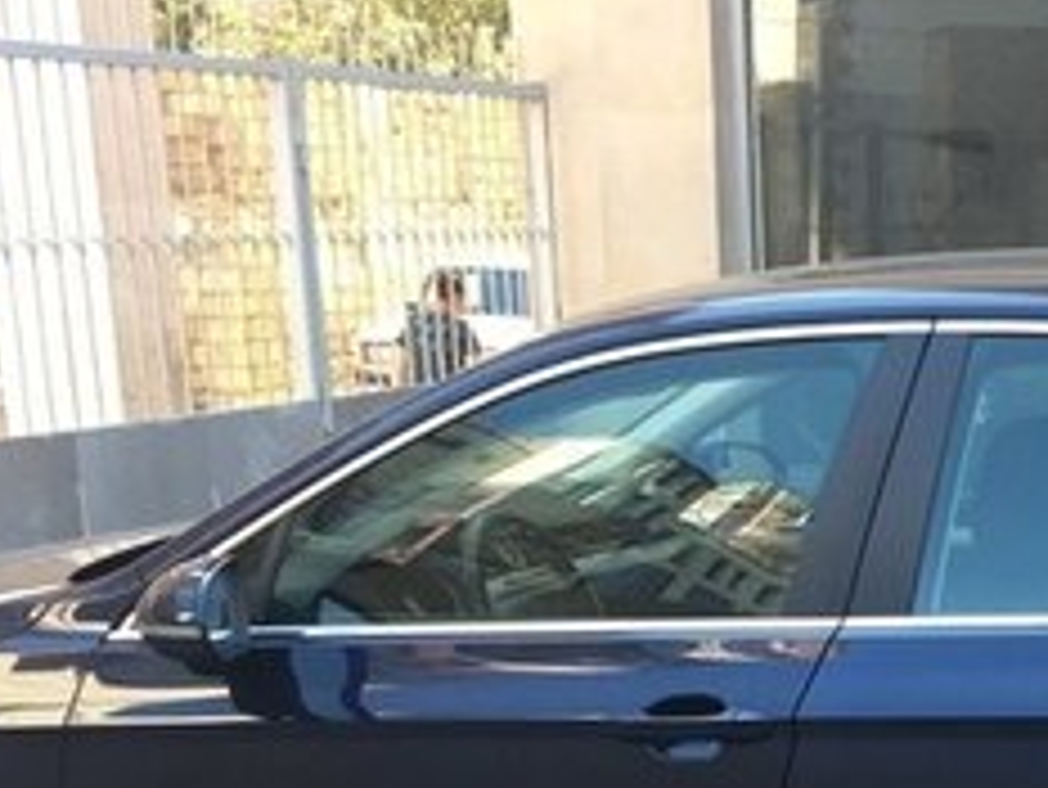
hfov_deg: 22.8
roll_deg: -0.4
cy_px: 1069
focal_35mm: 82
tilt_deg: -18.5
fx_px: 2484
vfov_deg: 16.8
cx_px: 1075
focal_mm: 4.15
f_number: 2.2
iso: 32
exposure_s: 1/100
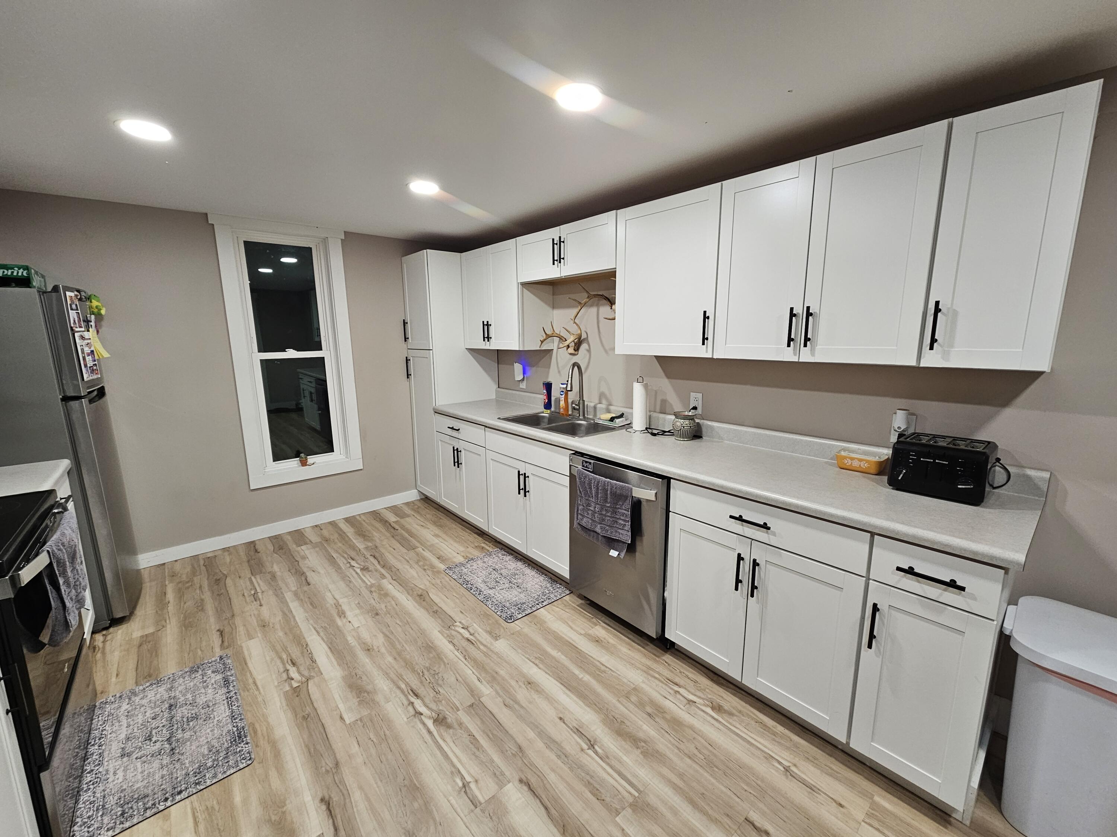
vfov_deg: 89.9
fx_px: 419
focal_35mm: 13
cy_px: 418
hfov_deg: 106.2
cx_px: 558
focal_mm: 2.2
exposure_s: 1/60
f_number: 2.2
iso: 160
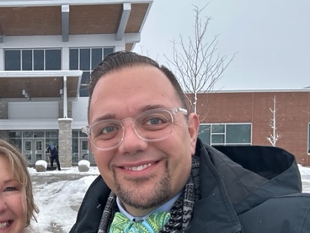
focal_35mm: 40
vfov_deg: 35.5
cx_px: 44
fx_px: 358
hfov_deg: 43.6
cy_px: 160
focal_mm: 2.69
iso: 20
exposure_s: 1/152
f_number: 1.9
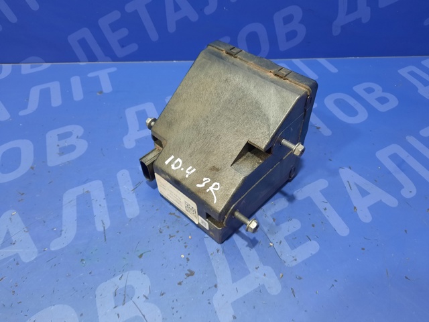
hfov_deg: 69.4
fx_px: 310
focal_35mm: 25
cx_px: 214
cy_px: 161
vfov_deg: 54.9
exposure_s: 1/33
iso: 320
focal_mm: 4.6
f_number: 2
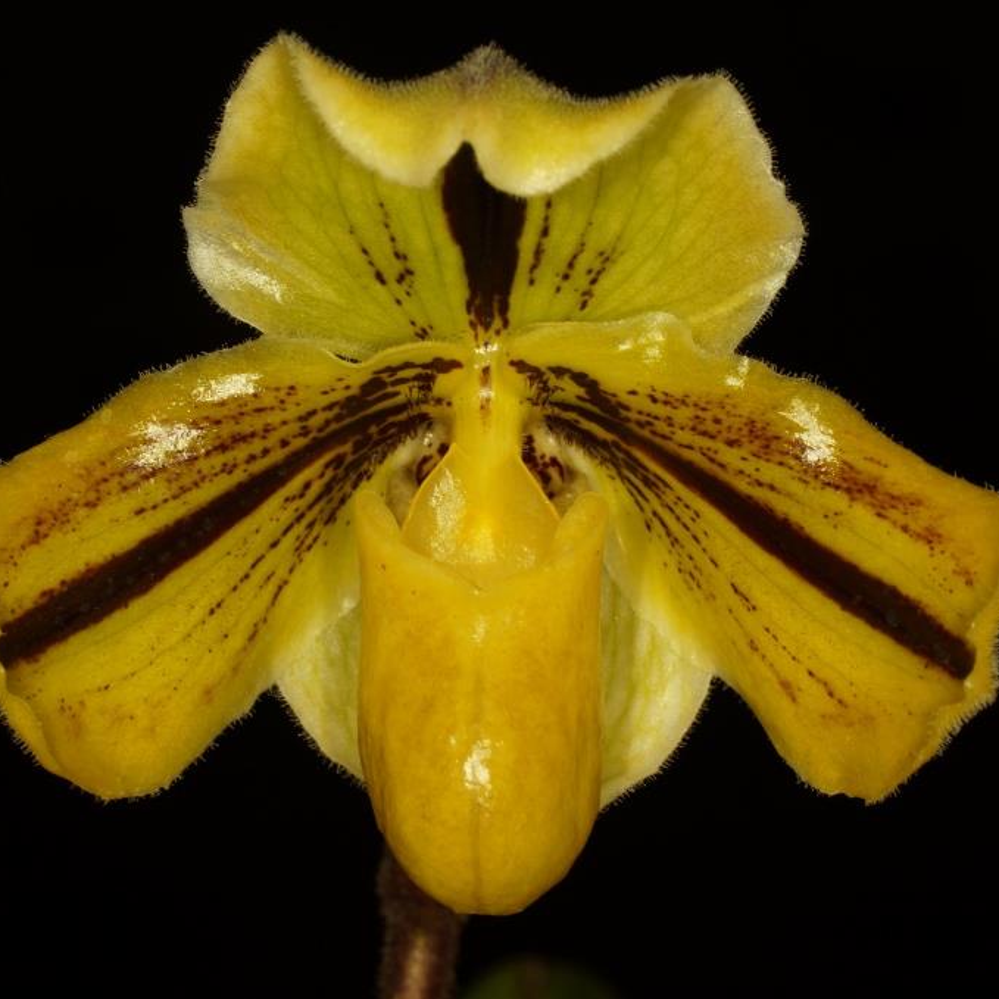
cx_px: 503
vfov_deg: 10.1
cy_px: 500
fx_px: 5649
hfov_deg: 10.1
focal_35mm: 173
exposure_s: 1/250
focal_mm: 90
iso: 100
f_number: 16
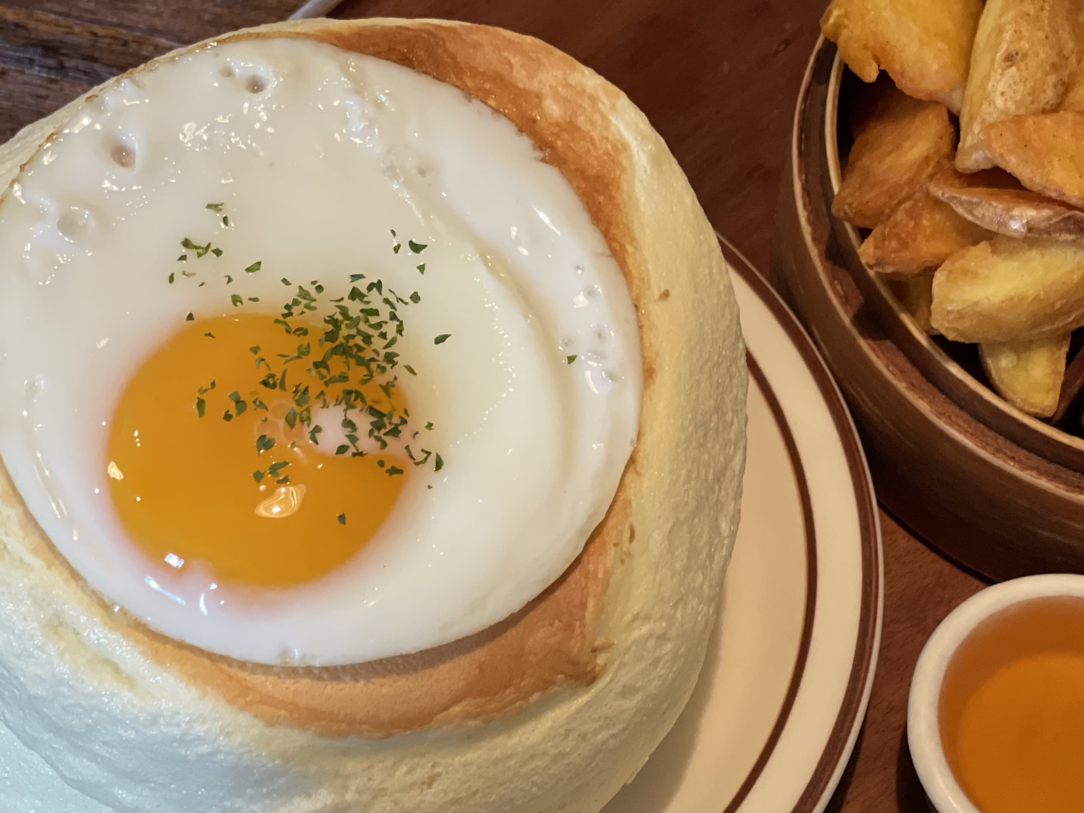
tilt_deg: -66.1
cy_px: 634
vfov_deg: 17.7
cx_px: 662
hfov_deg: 23.5
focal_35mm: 83
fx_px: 2599
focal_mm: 6
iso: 250
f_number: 2
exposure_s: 1/40
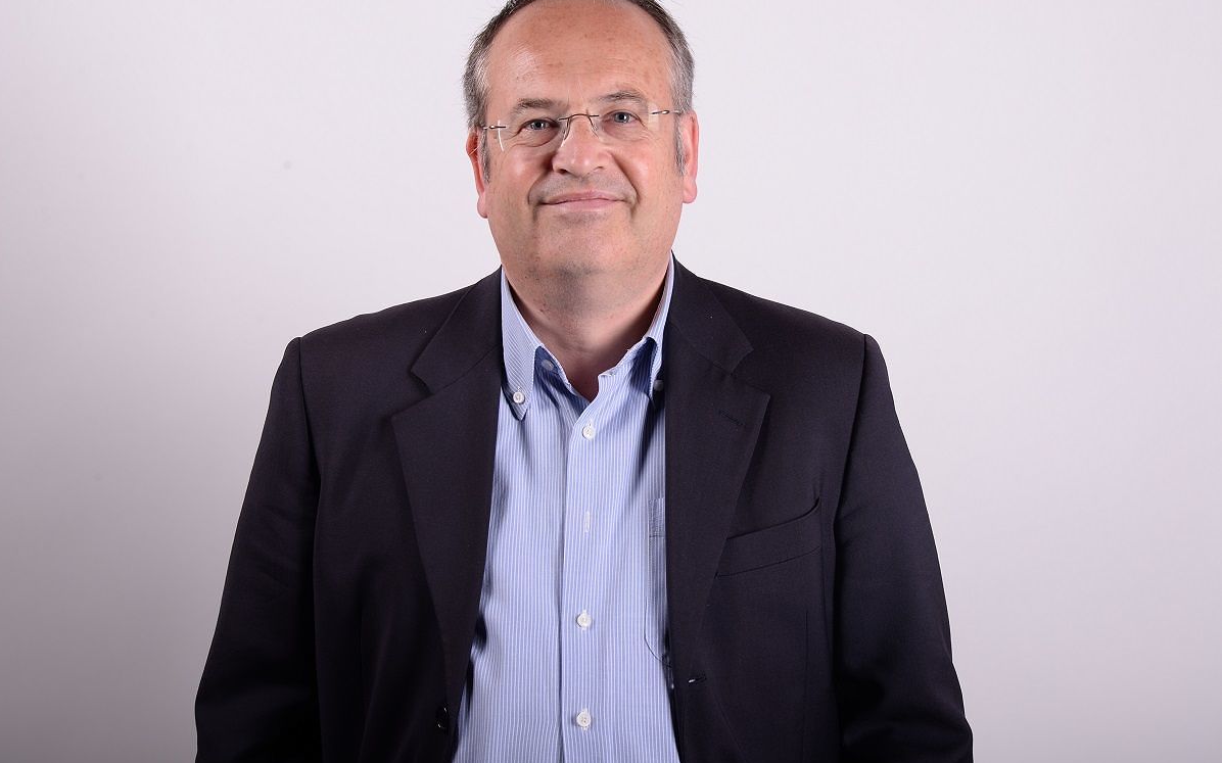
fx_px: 2564
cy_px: 362
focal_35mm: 77
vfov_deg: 16.9
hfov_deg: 26.8
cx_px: 609
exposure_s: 1/160
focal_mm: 75
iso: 100
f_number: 10
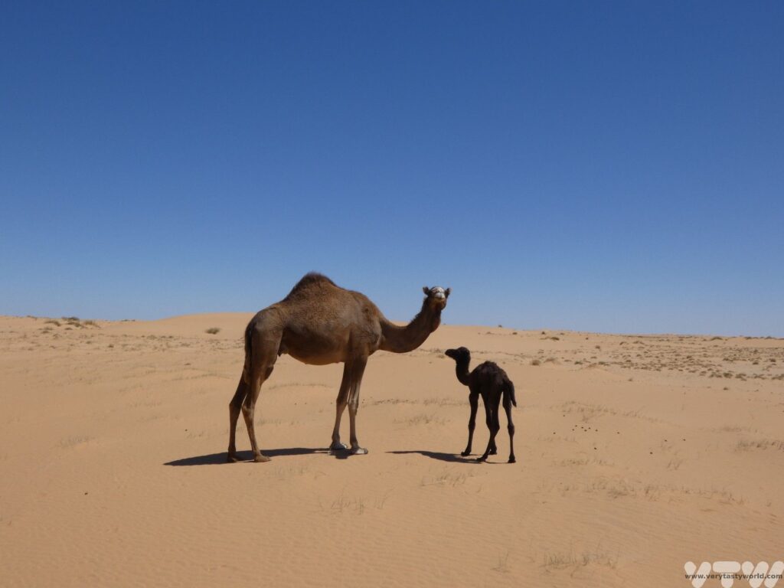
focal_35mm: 33
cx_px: 392
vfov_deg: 42.9
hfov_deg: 55.4
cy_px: 294
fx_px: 747
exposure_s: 1/1000
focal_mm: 6
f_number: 5.6
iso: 80
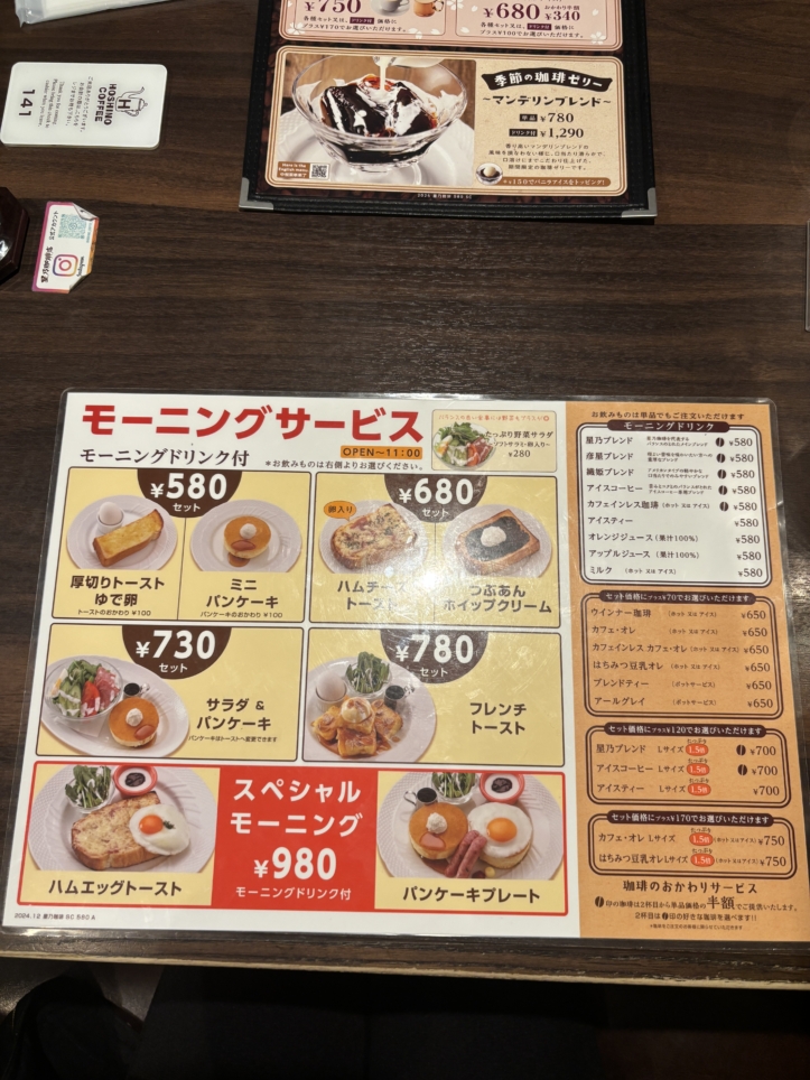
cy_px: 540
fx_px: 811
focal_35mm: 26
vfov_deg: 67.3
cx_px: 405
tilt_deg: -76.1
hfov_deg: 53.1
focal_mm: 5.96
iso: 100
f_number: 1.6
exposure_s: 1/50
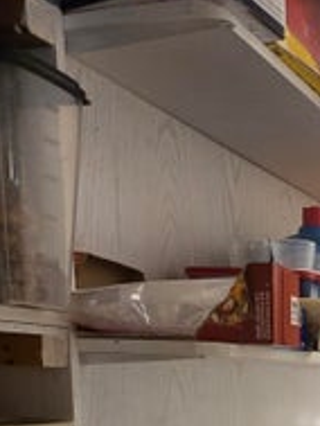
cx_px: 464
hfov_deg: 25.7
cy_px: 449
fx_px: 542
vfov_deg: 37.2
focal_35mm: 44
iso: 160
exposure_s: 1/60
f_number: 2.2
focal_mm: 2.2
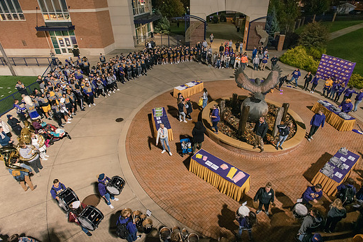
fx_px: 192
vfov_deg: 64.5
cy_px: 118
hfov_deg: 86.9
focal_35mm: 19
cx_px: 188
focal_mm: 17
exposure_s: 1/60
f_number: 4.5
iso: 2500
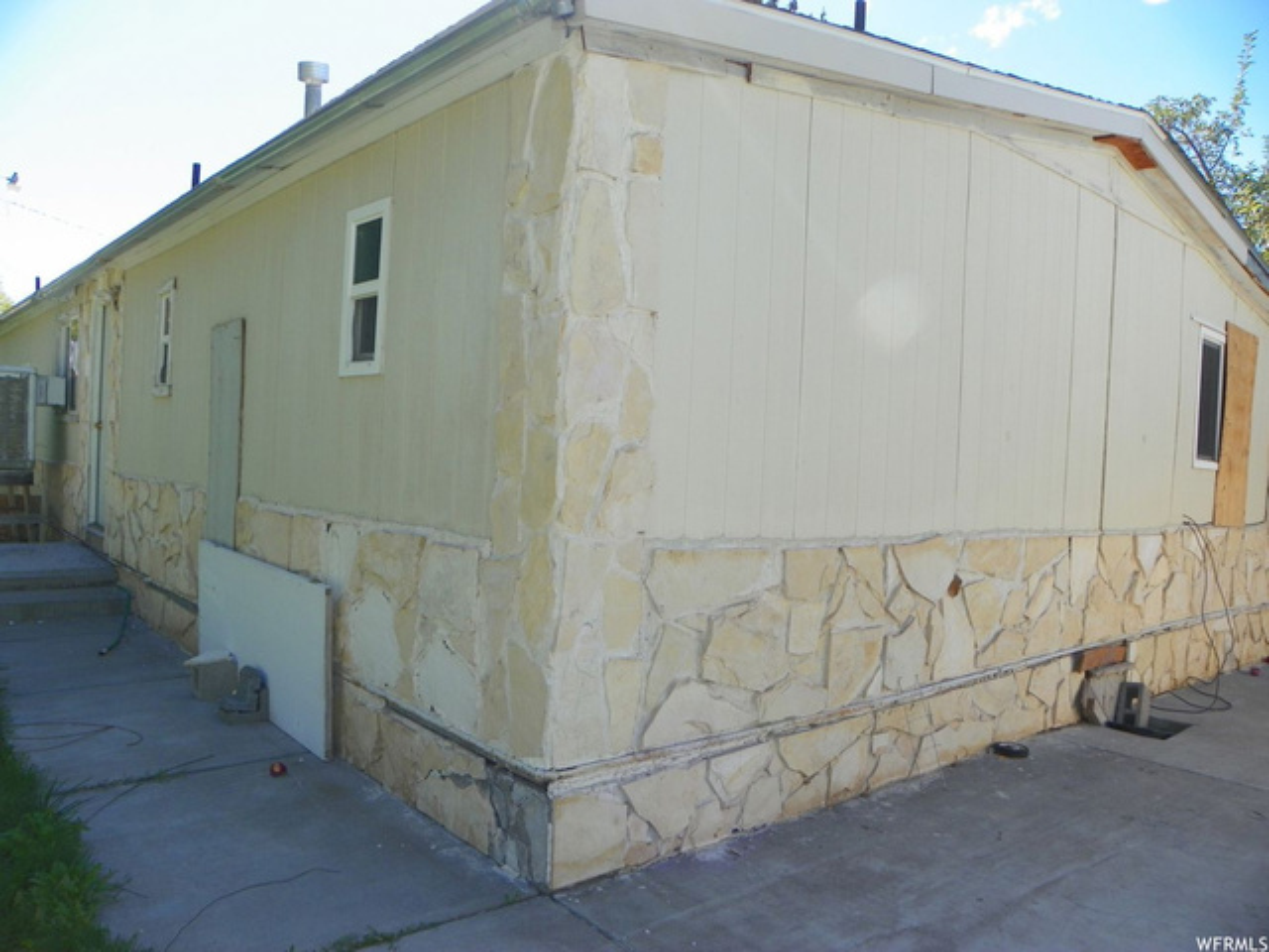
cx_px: 634
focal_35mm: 26
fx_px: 953
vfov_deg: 53.1
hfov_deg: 67.3
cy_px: 476
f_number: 4
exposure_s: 1/250
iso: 64
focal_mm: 4.6
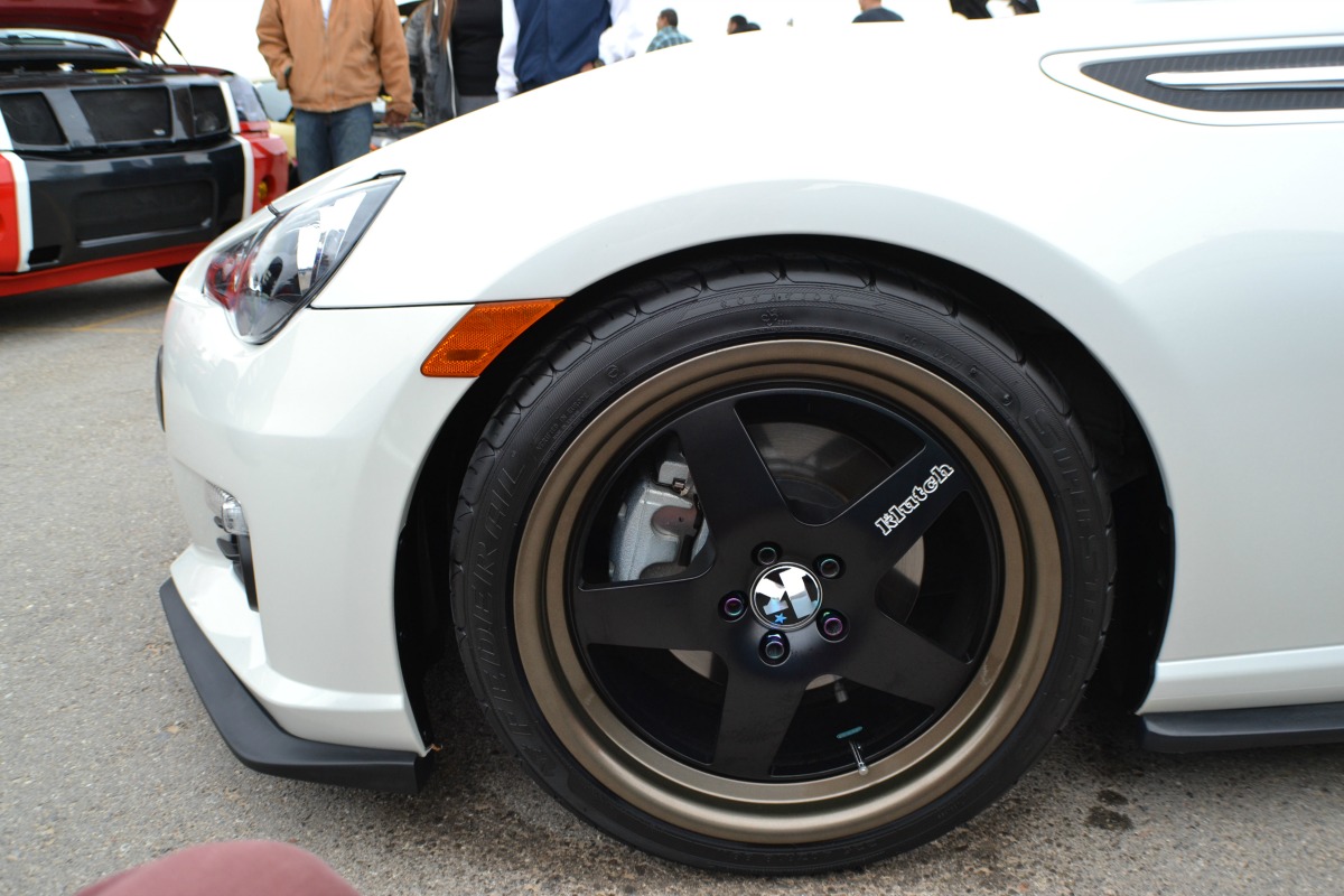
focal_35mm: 39
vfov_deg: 34.2
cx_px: 672
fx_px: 1456
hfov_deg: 49.6
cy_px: 448
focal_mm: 26
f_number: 5
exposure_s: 1/100
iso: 400
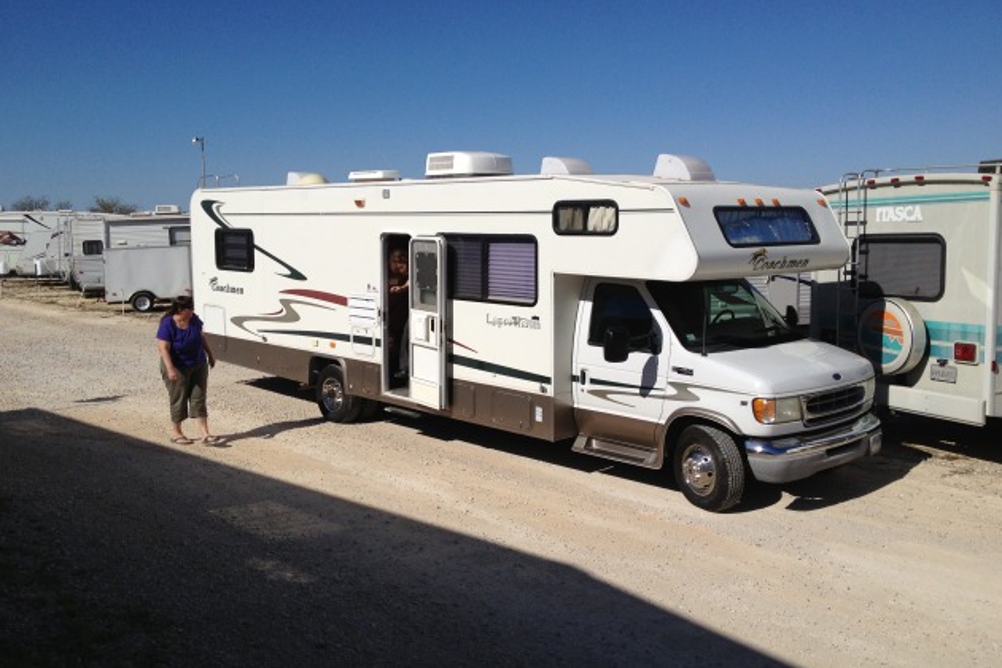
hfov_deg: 51.9
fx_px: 1030
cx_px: 495
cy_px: 317
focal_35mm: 37
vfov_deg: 35.9
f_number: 2.4
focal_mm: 4.28
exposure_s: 1/4608
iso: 50
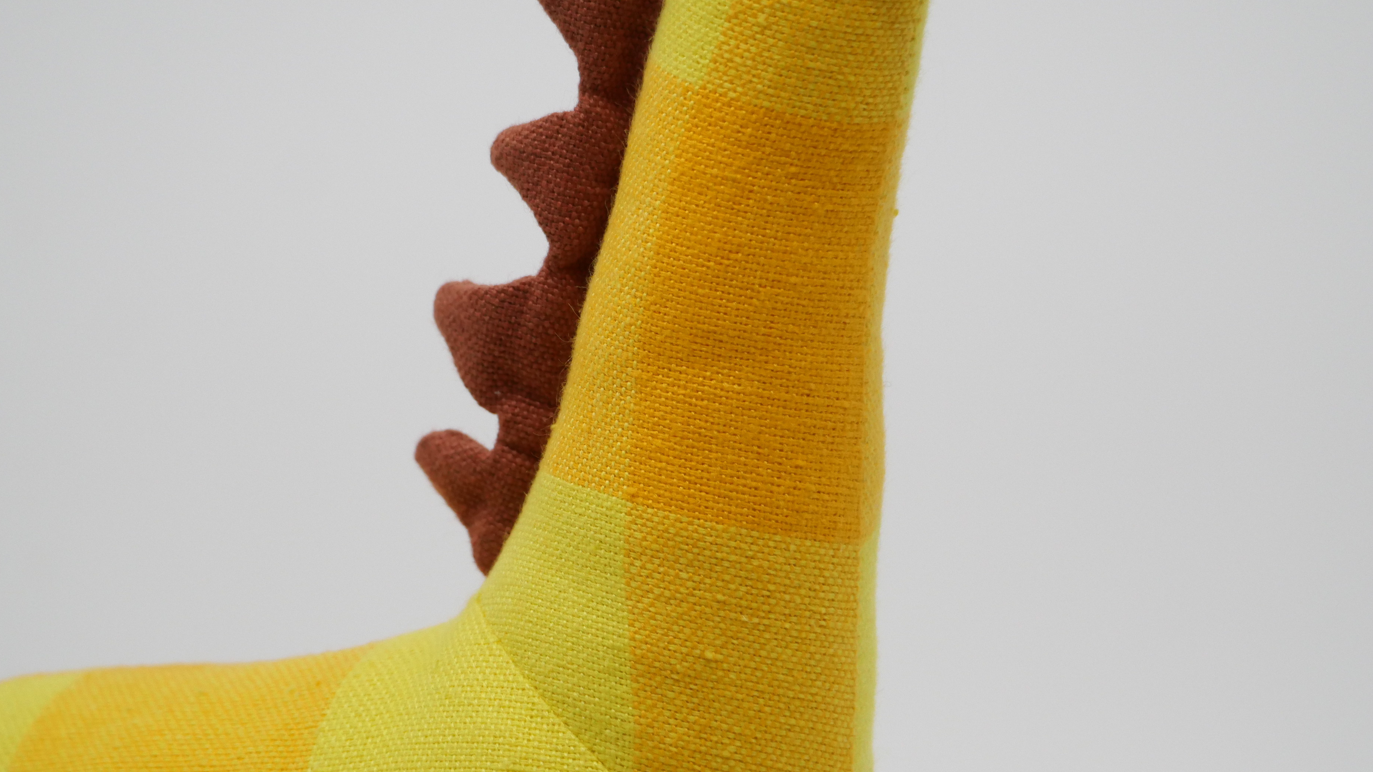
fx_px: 23846
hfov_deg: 3.3
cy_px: 456
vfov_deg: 1.9
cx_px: 686
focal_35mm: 655
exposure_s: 1/640
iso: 1250
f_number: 6.7
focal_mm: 300
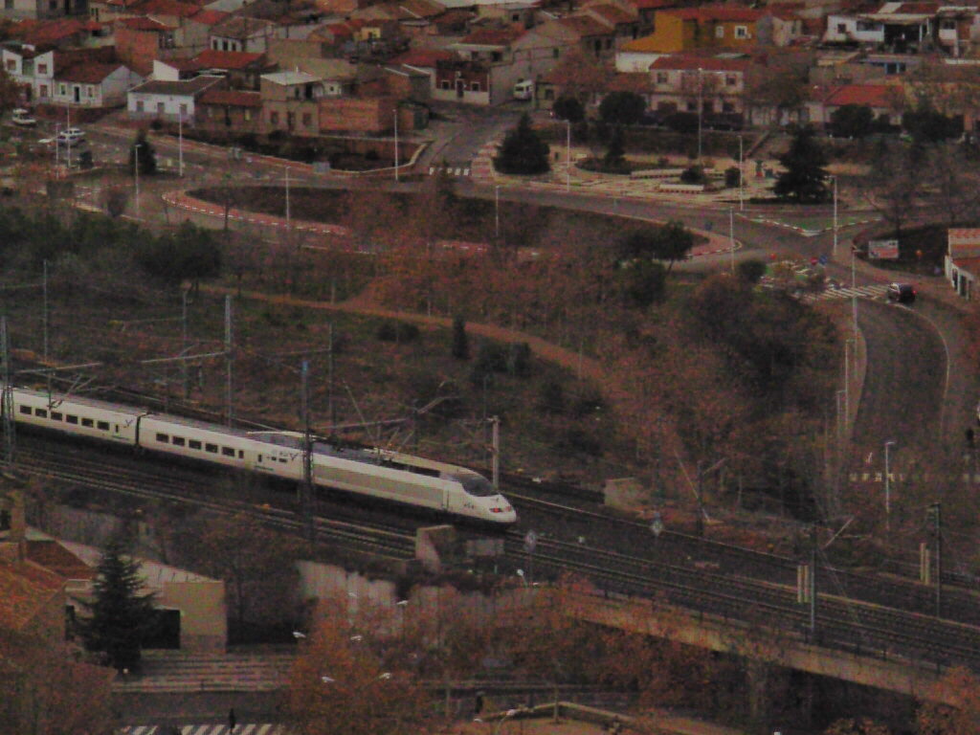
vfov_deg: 7.8
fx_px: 5379
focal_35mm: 190
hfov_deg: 10.4
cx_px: 490
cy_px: 368
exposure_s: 1/395
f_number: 5
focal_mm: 31.4
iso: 200
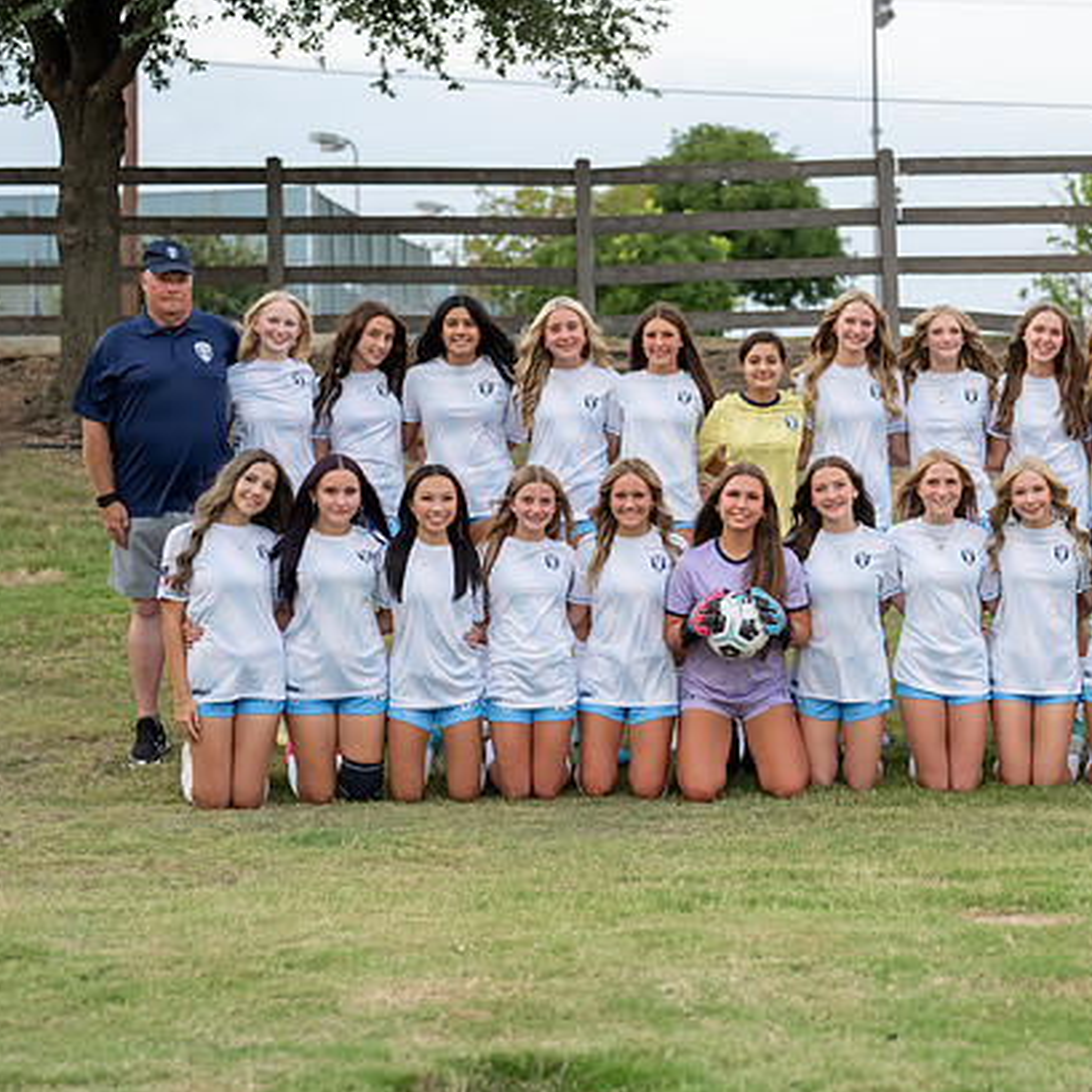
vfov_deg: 22.2
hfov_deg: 22.0
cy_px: 581
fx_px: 2784
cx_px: 788
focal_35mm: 78
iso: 800
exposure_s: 1/1250
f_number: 2.5
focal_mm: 50
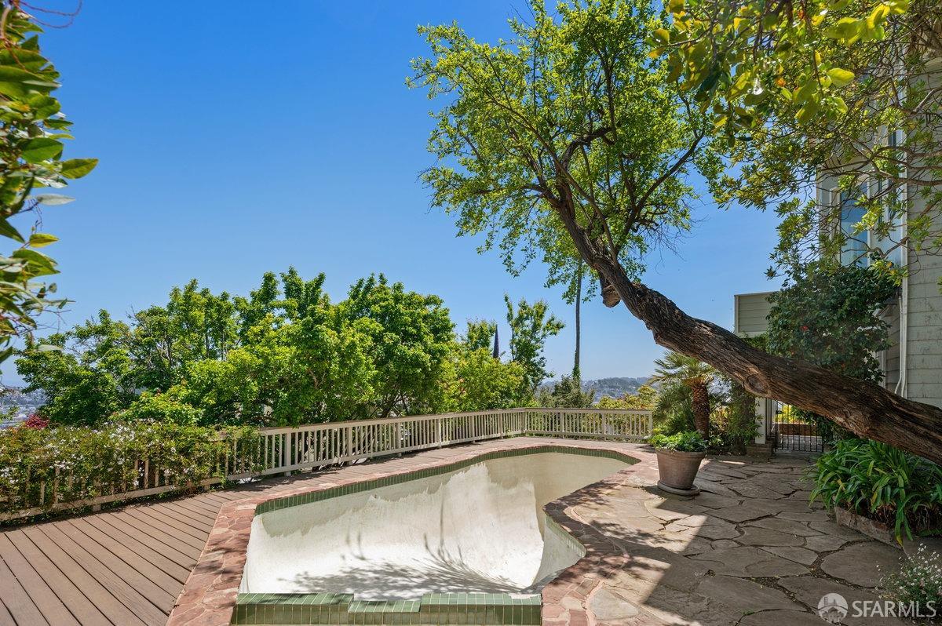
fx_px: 444
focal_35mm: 17
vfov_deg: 70.3
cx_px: 471
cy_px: 313
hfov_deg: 93.3
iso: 200
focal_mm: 17
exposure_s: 1/800
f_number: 9
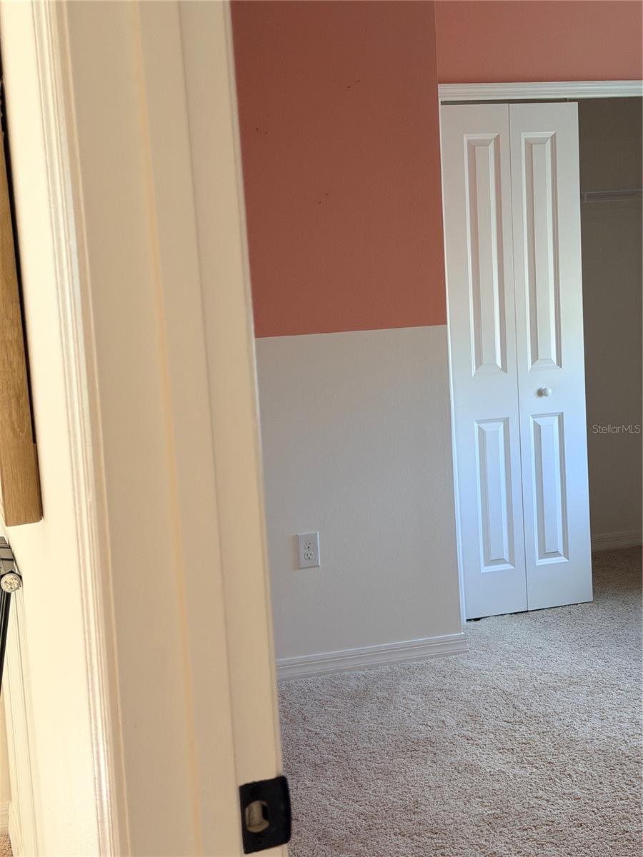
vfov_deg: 39.7
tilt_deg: -4.7
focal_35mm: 48
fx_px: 1189
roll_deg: +4.4
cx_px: 322
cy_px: 428
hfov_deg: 30.3
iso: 200
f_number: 1.78
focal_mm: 6.76
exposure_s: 1/153
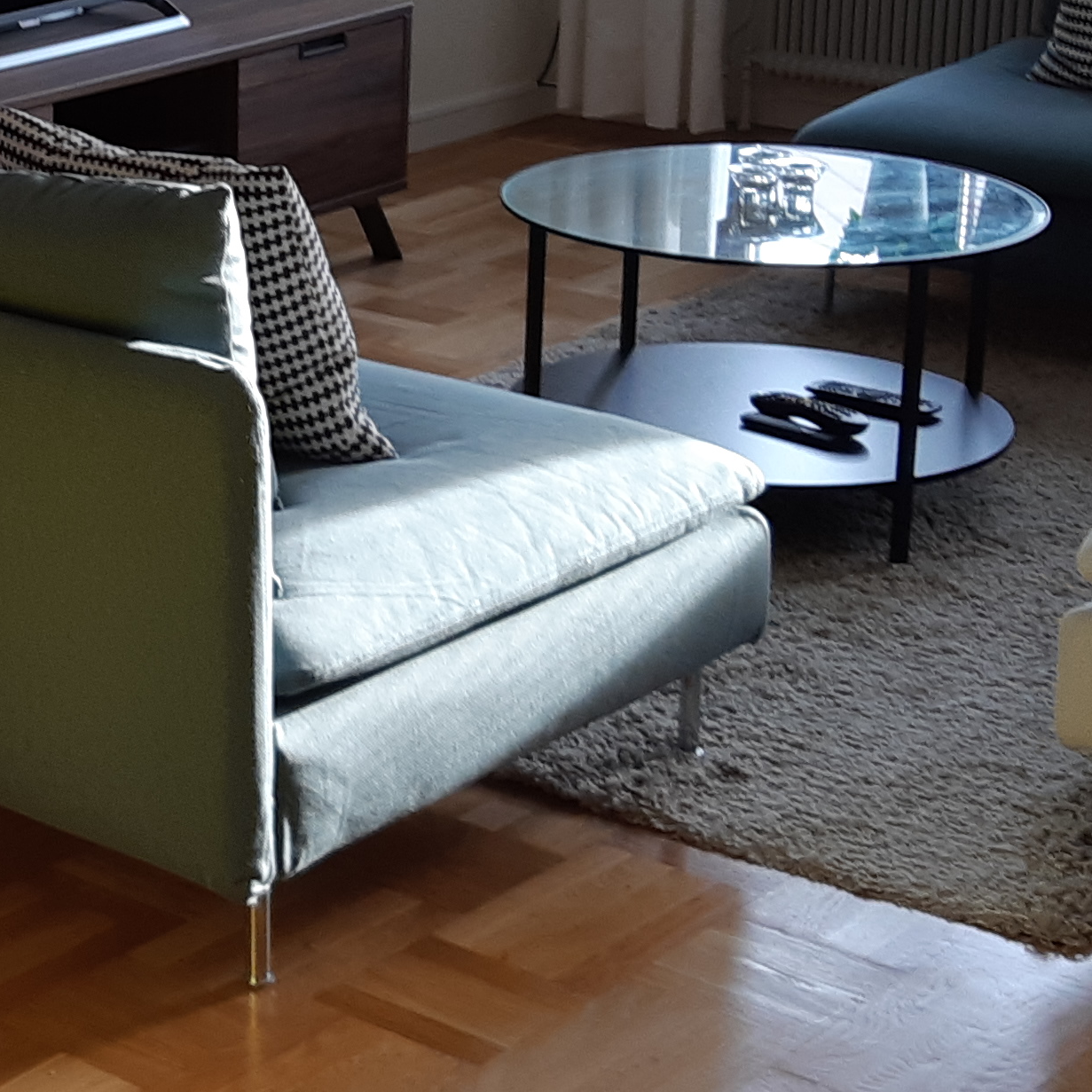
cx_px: -232
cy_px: 283
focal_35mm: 86
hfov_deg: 19.0
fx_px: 3069
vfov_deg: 20.0
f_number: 1.7
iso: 40
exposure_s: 1/50
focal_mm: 3.93
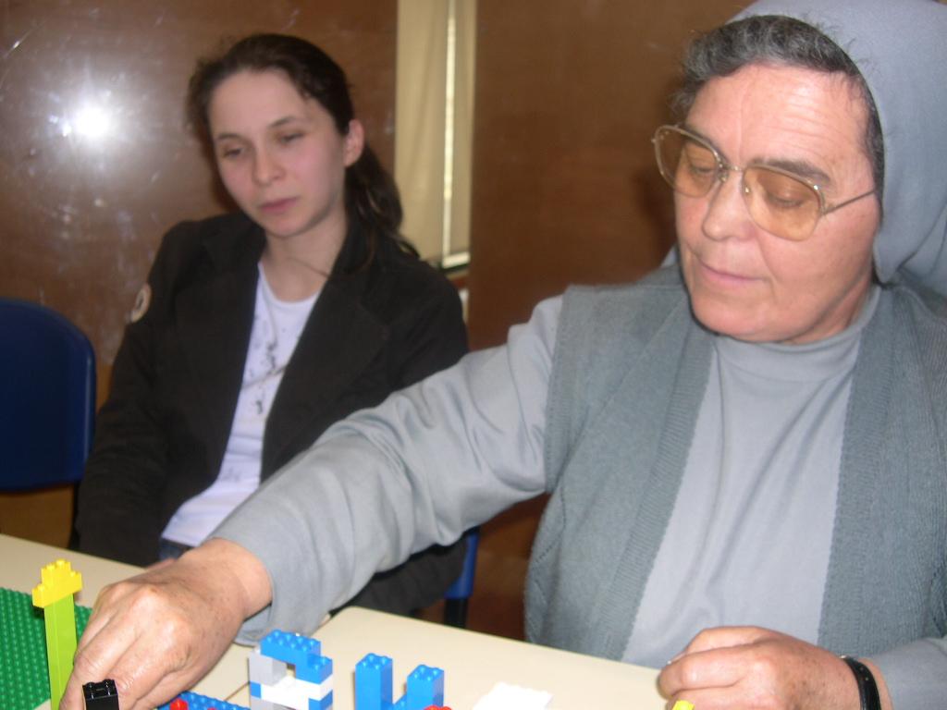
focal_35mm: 38
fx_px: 1040
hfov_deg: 49.0
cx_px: 474
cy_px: 355
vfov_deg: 37.7
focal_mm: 8
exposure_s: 1/60
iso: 100
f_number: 2.8
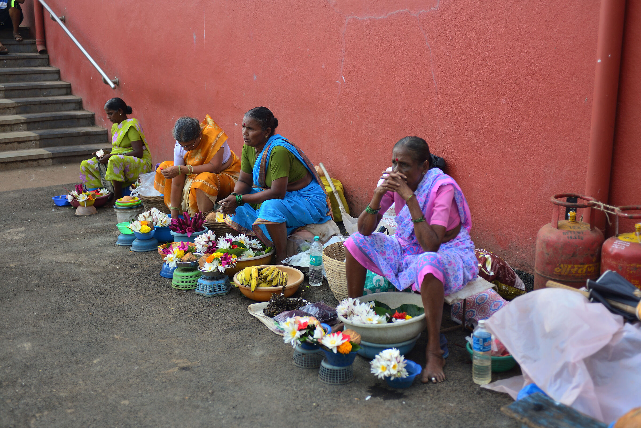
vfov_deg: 28.1
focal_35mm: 48
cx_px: 320
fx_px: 855
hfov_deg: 41.1
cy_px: 214
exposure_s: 1/250
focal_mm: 48
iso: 200
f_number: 3.2
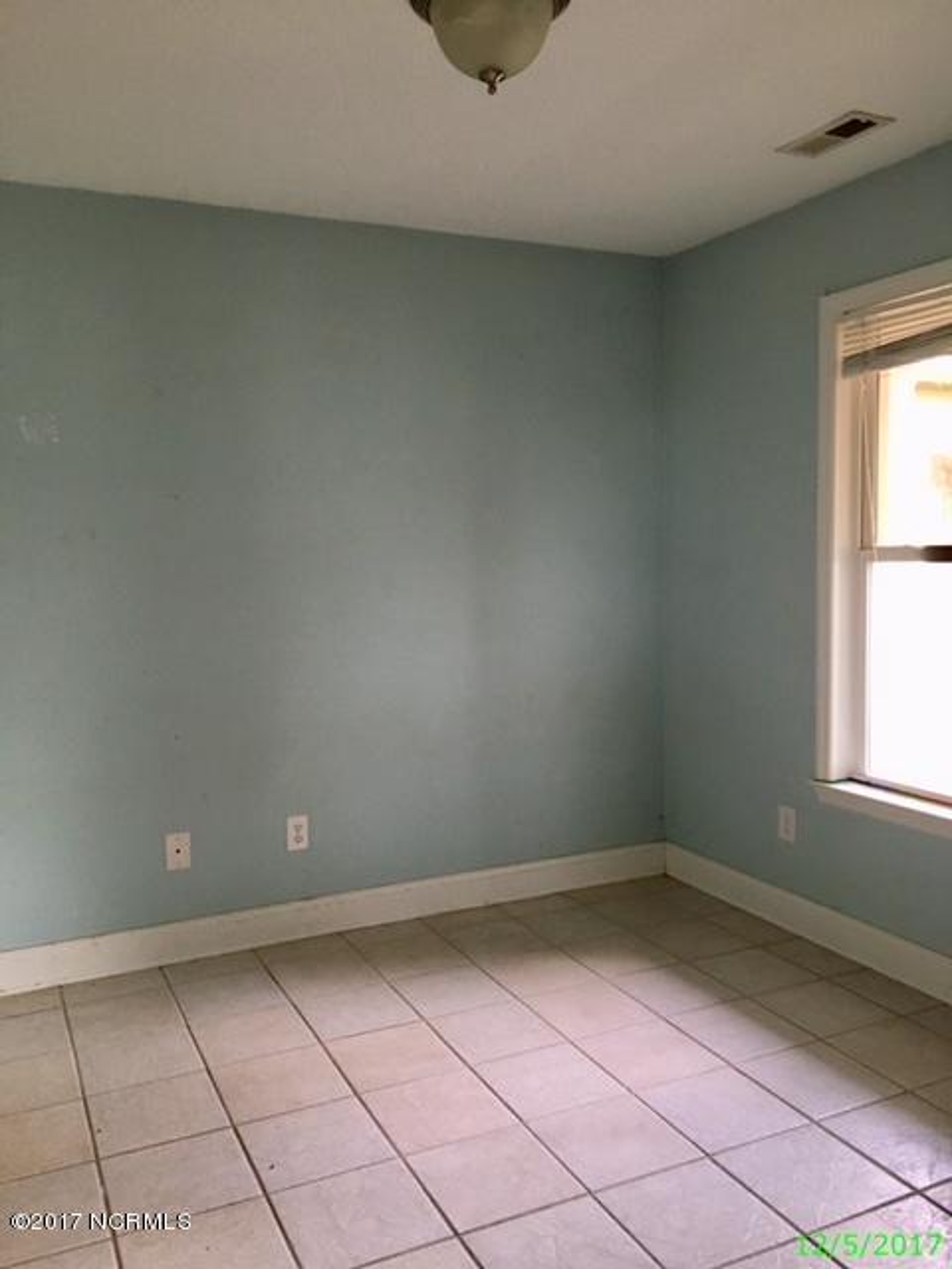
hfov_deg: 48.2
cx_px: 476
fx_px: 1063
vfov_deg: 61.7
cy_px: 634
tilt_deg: -4.2
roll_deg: +1.1
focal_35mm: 29
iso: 125
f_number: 2.2
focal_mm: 4.15
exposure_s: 1/30
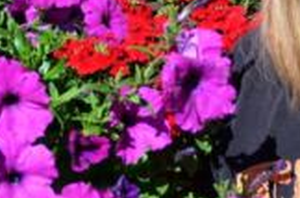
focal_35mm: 190
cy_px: -16
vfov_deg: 7.1
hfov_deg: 10.9
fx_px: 1579
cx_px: 152
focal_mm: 32
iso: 100
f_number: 4
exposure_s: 1/640
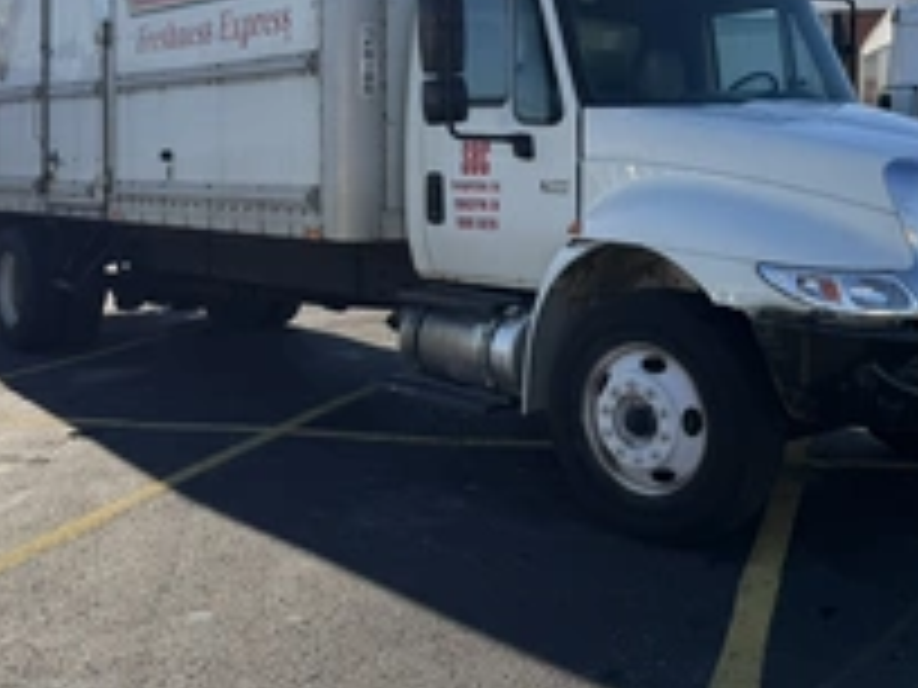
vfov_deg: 30.6
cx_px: 518
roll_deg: -1.7
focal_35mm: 47
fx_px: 1246
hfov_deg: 40.4
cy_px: 220
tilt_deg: -2.2
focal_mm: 6.76
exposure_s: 1/4975
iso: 100
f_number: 1.78
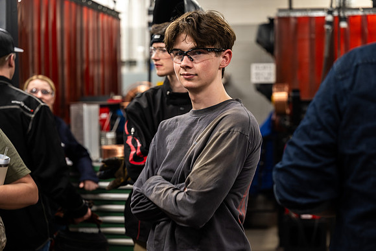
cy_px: 126
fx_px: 731
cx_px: 188
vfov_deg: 19.5
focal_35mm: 70
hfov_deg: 28.8
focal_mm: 70
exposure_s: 1/400
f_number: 3.2
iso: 1000
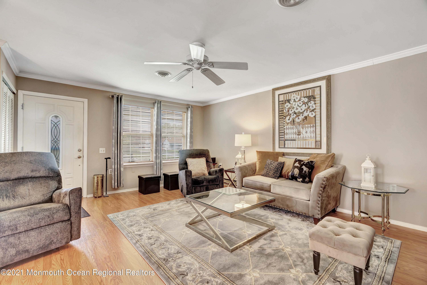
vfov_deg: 73.7
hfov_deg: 96.7
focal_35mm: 16
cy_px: 142
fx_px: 190
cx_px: 214
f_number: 8
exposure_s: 1/3.33
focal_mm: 16
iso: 200
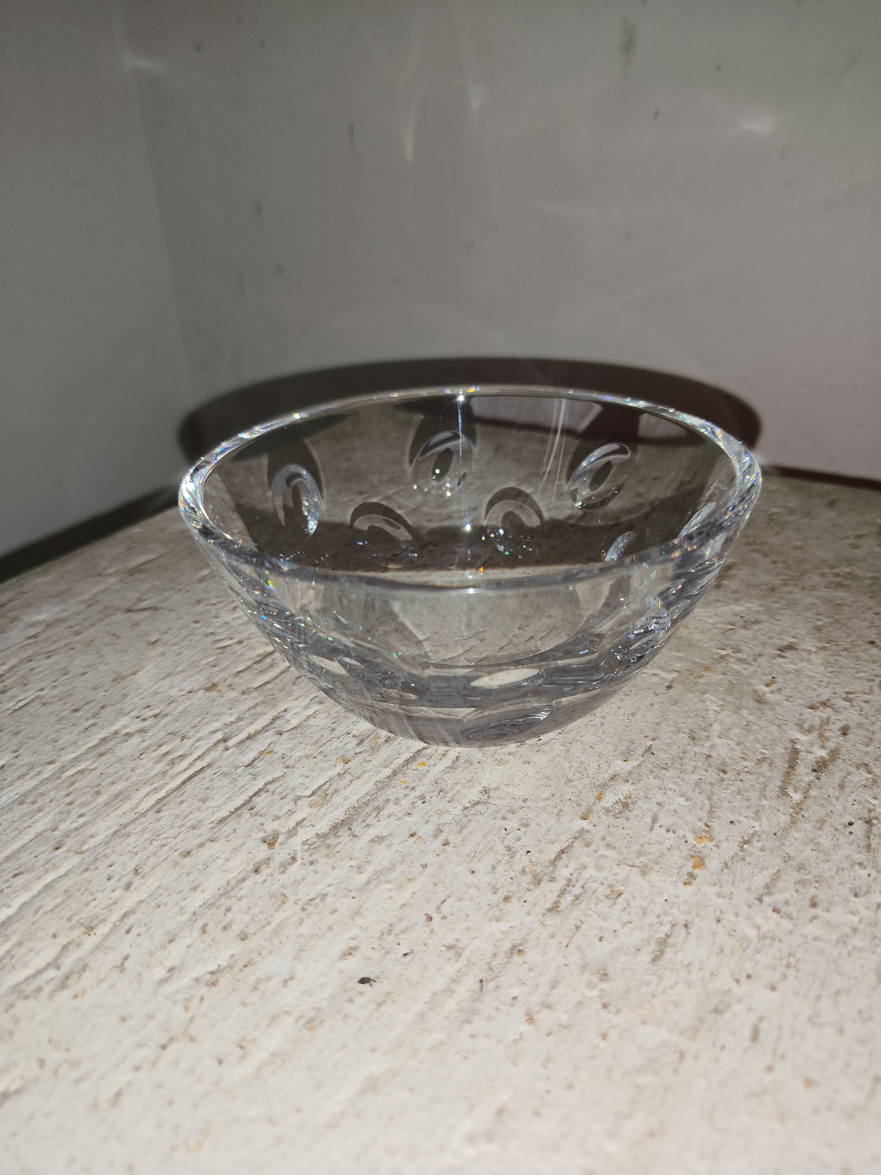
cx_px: 440
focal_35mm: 24
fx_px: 814
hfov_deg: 56.8
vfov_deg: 71.6
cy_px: 588
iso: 174
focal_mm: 5.24
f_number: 1.7
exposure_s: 1/100
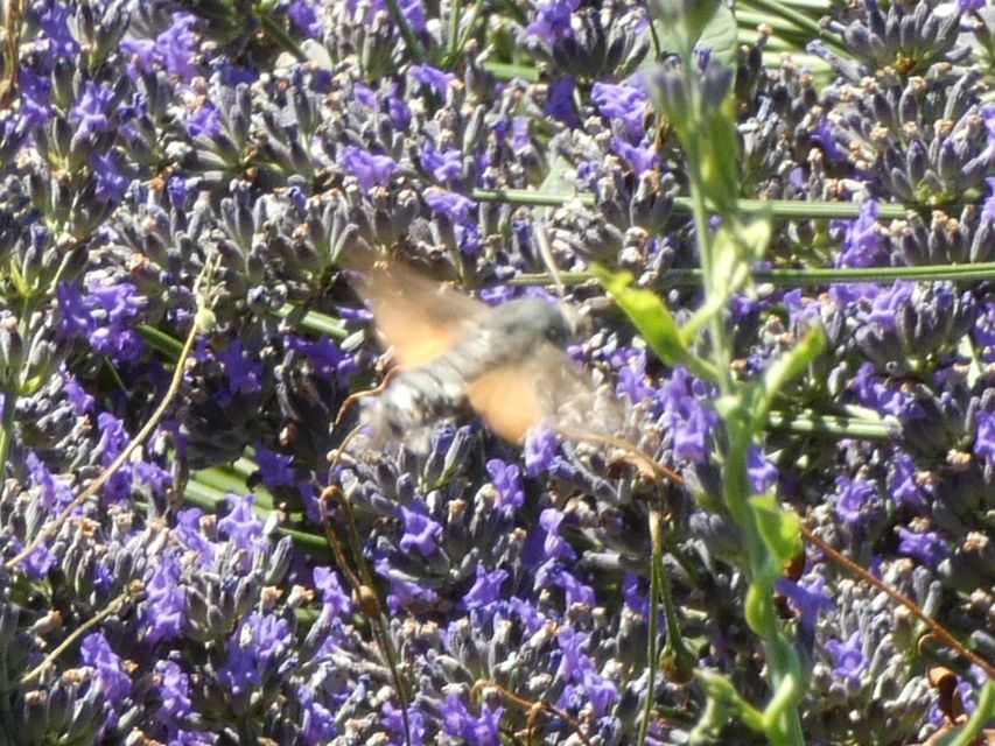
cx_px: 498
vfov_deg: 6.7
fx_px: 6411
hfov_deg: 8.9
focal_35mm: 223
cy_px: 373
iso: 100
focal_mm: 39.9
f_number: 5.5
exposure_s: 1/80
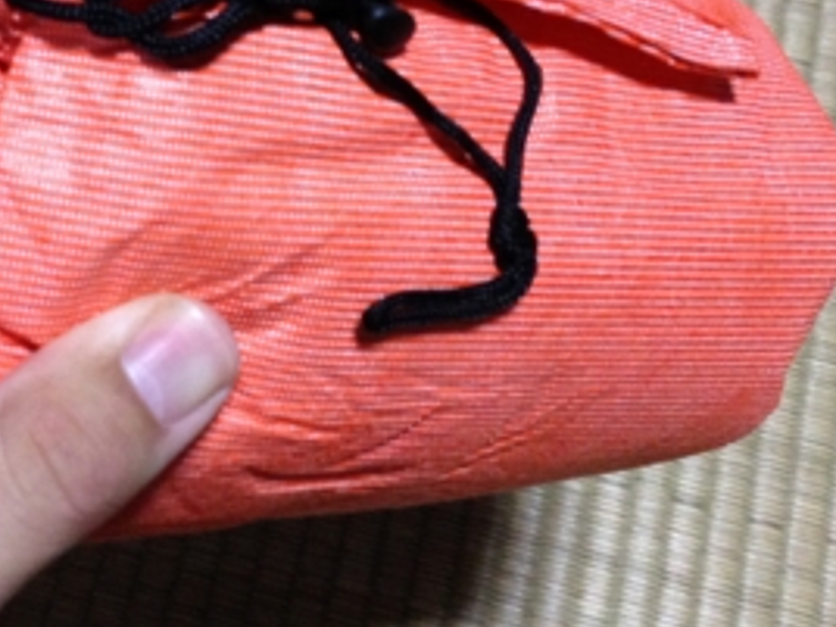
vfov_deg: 19.8
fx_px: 1787
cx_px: 178
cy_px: 178
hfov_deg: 25.9
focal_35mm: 74
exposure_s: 1/20
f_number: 2.4
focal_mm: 4.13
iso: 320
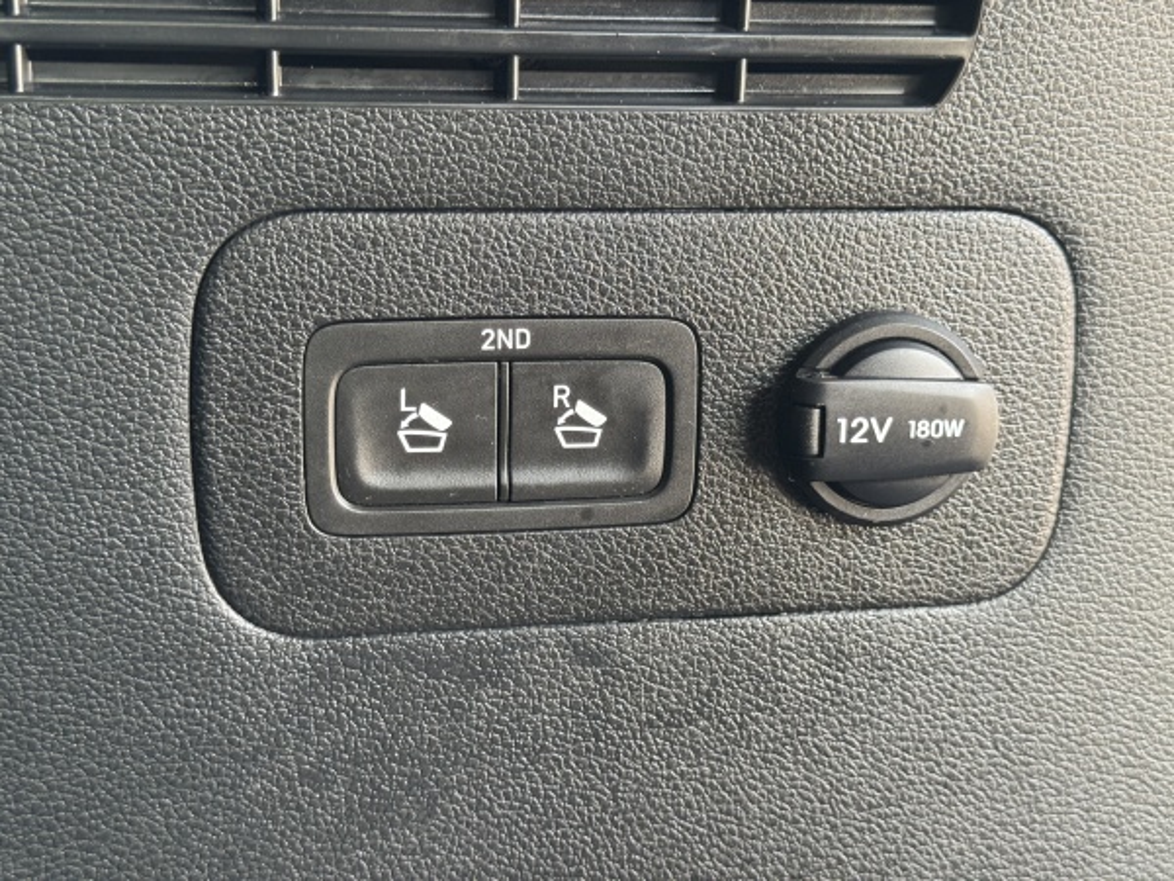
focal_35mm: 48
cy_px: 440
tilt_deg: -6.9
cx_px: 587
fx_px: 1628
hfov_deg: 39.7
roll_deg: -0.5
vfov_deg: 30.3
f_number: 1.78
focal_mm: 6.76
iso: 250
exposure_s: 1/60
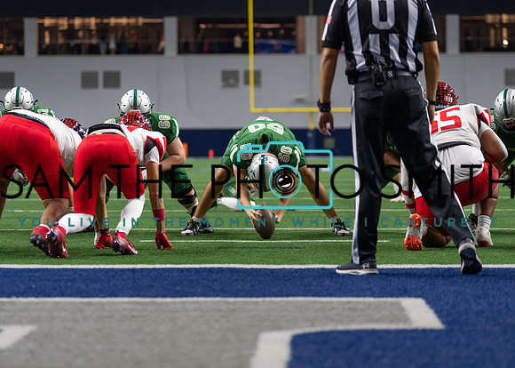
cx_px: 250
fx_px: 1766
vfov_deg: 11.9
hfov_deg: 16.6
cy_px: 184
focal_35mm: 121
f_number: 2.8
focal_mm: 114
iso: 2000
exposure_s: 1/800
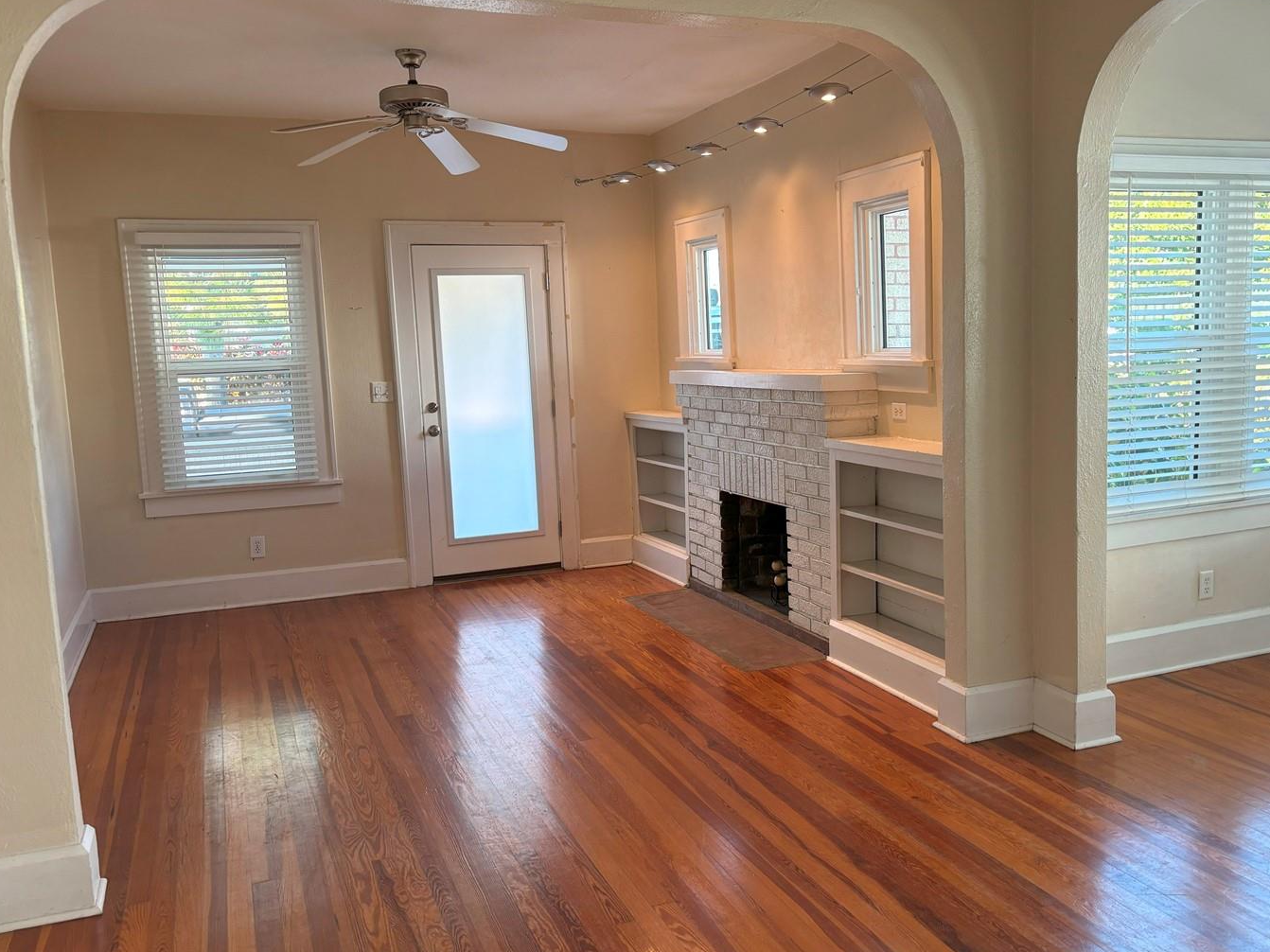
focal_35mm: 31
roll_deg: +2.1
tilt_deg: -8.1
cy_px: 467
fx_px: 1137
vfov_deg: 45.4
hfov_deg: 58.3
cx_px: 686
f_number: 1.6
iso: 80
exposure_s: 1/60
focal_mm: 5.96
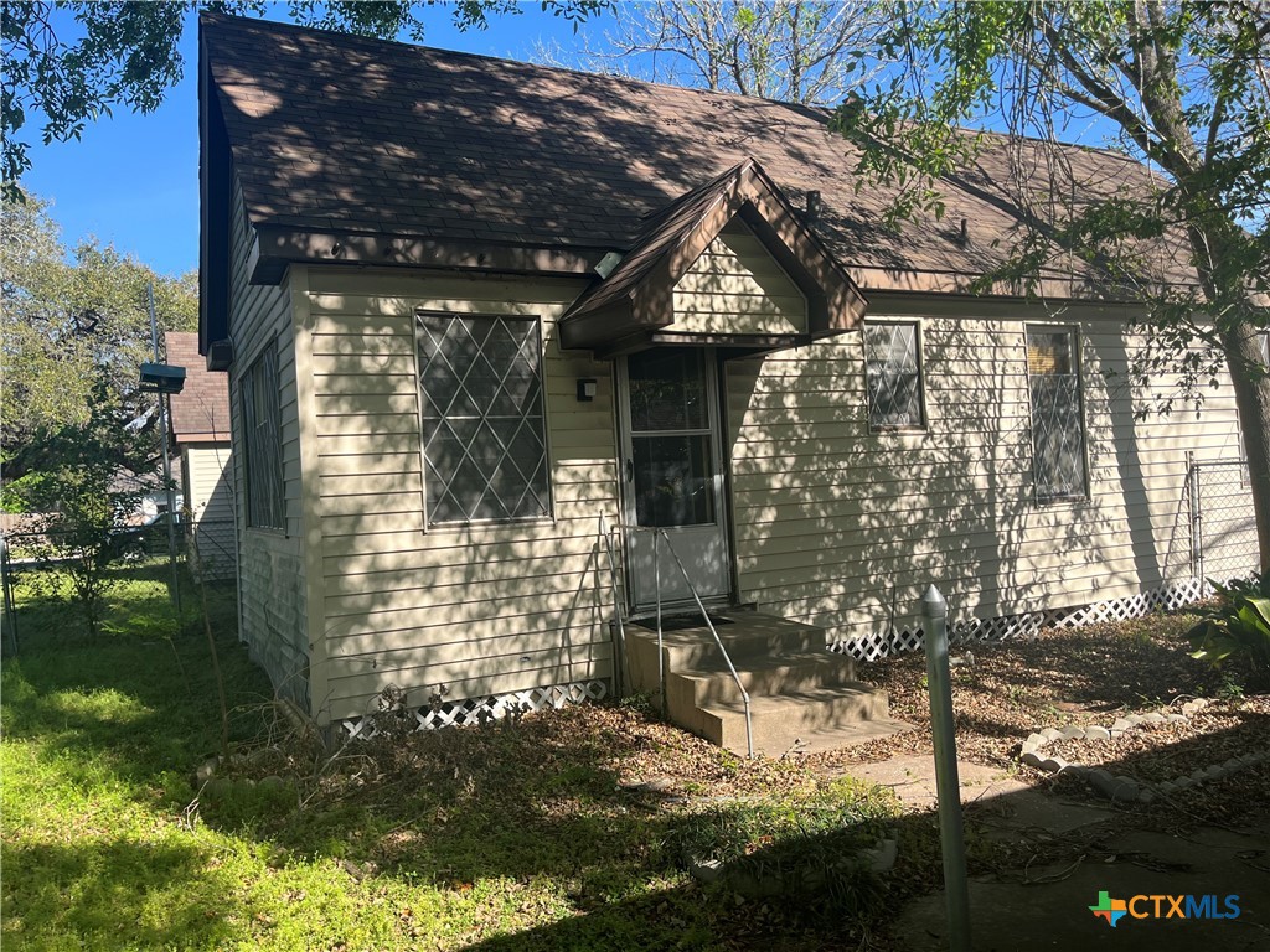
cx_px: 635
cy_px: 476
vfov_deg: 53.1
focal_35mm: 26
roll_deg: +3.6
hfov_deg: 67.3
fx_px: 954
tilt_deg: -0.3
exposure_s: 1/1441
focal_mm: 5.1
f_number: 1.6
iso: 50
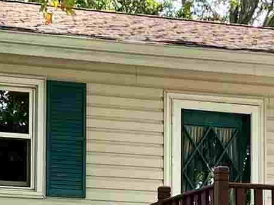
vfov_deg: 8.3
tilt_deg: +7.5
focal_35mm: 178
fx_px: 1409
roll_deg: +0.0
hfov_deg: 11.1
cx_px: 145
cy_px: 229
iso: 50
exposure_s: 1/758
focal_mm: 5.7
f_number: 1.5
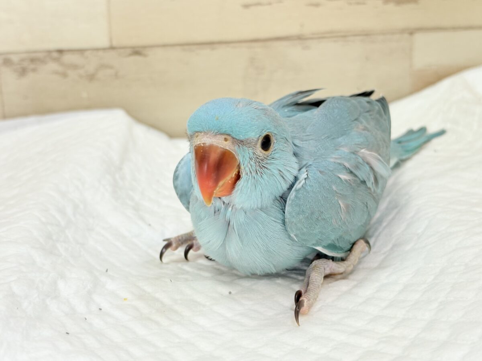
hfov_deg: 36.8
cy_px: 180
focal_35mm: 52
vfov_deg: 28.0
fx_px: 724
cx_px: 241
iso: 64
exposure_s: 1/50
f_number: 1.6
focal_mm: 5.96
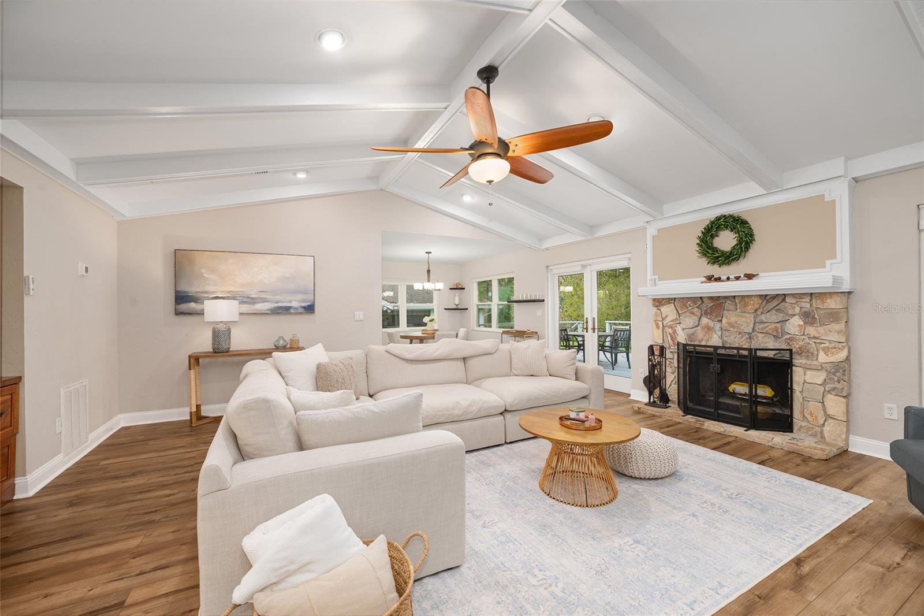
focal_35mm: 14
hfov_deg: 104.3
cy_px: 308
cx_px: 462
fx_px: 359
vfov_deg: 81.2
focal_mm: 14
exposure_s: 1/3
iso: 400
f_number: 8
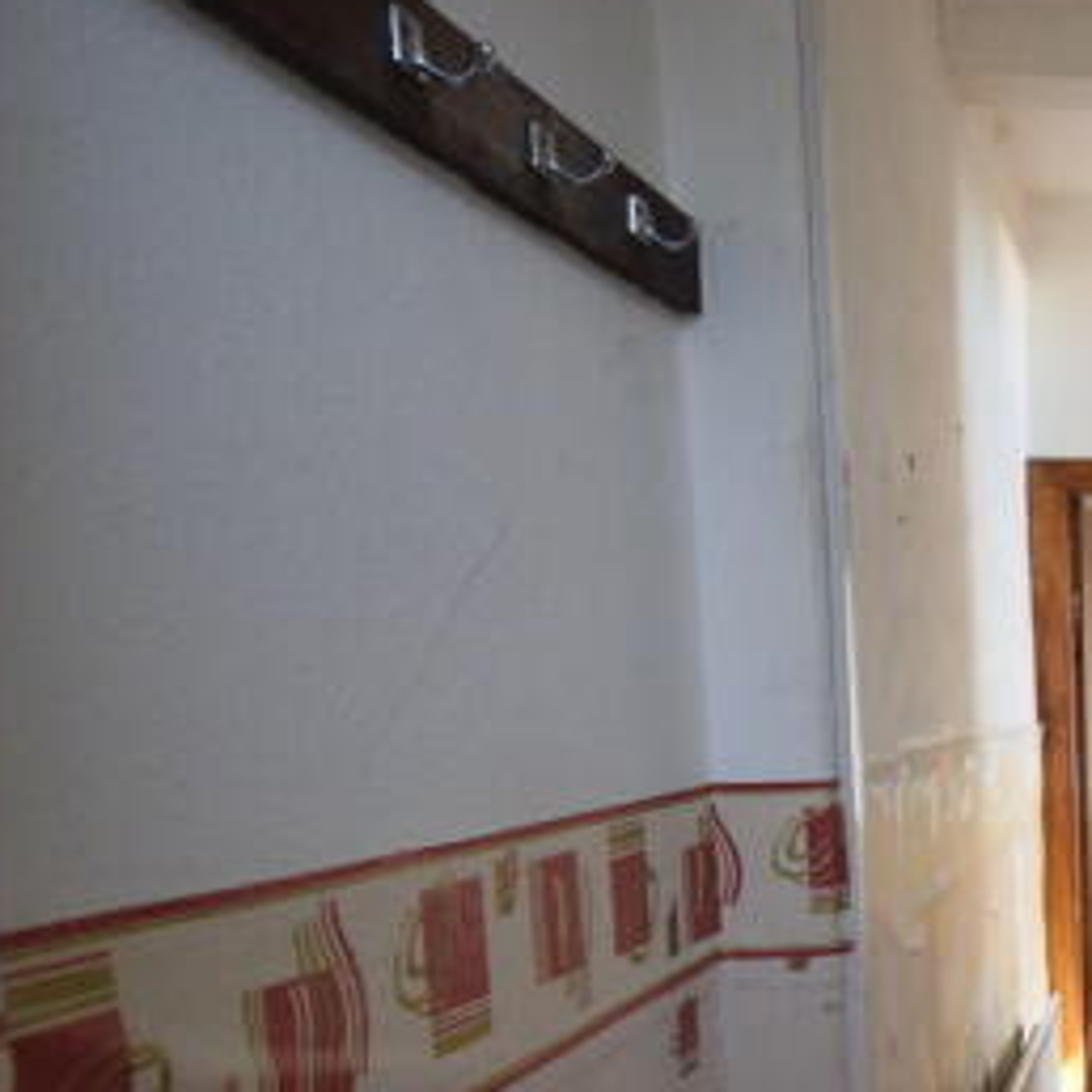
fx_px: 1502
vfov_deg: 38.5
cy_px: 866
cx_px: 1335
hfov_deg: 32.4
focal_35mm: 42
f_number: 4.5
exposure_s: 1/60
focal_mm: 13
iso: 720
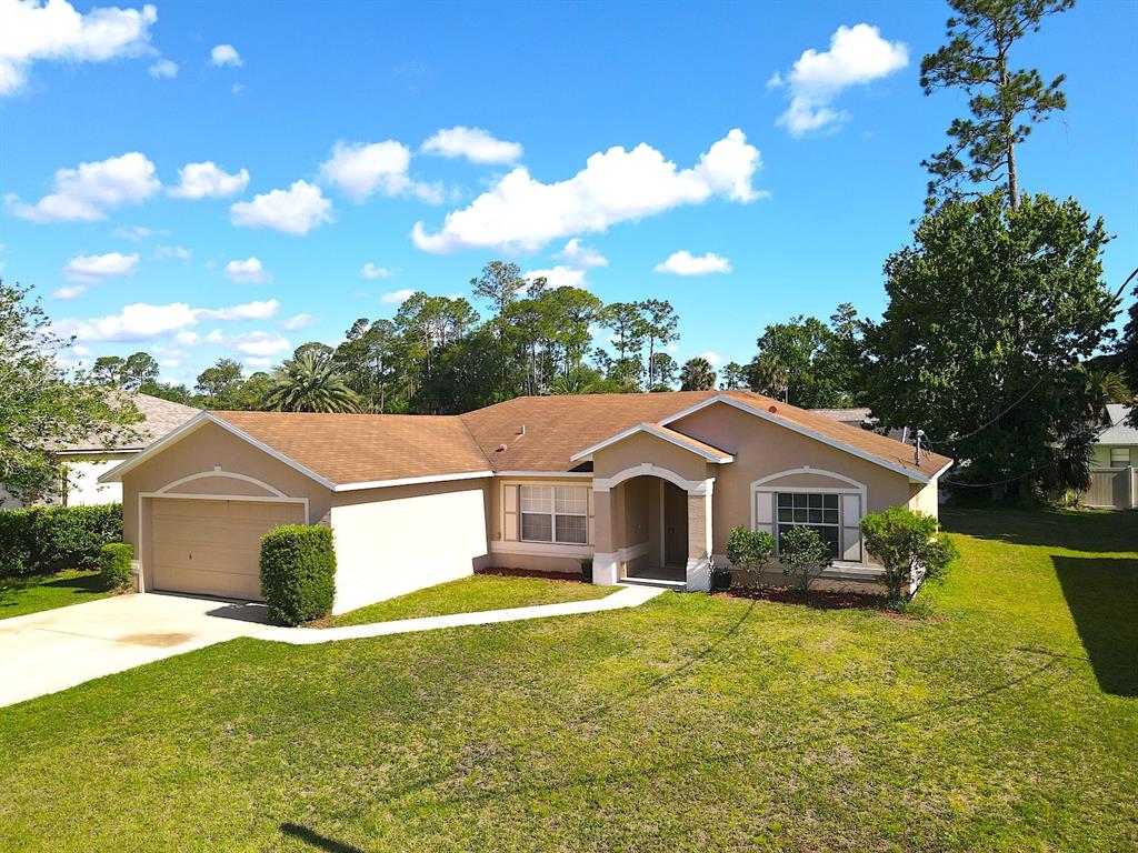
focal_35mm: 24
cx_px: 569
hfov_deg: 71.6
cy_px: 426
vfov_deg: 56.8
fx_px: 789
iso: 100
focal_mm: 4.5
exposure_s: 1/725
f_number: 2.8
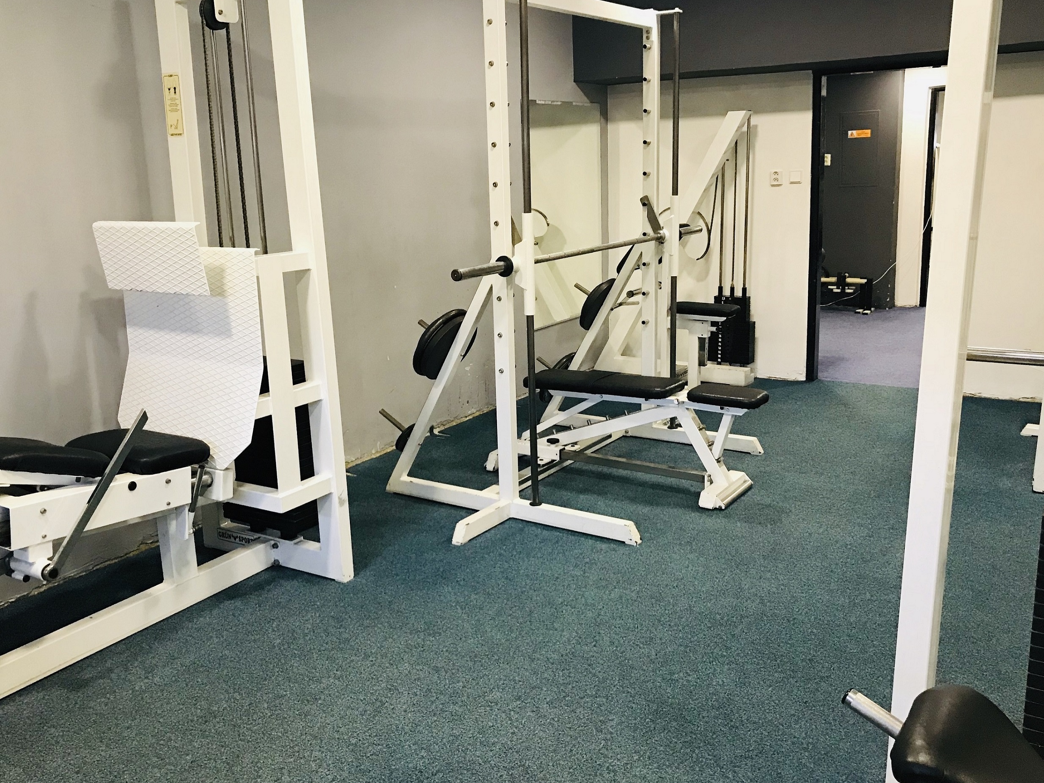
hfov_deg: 56.8
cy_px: 396
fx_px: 965
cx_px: 508
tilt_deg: -13.2
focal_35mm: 32
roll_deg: +2.3
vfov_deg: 44.2
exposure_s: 1/17
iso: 64
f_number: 1.8
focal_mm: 3.99
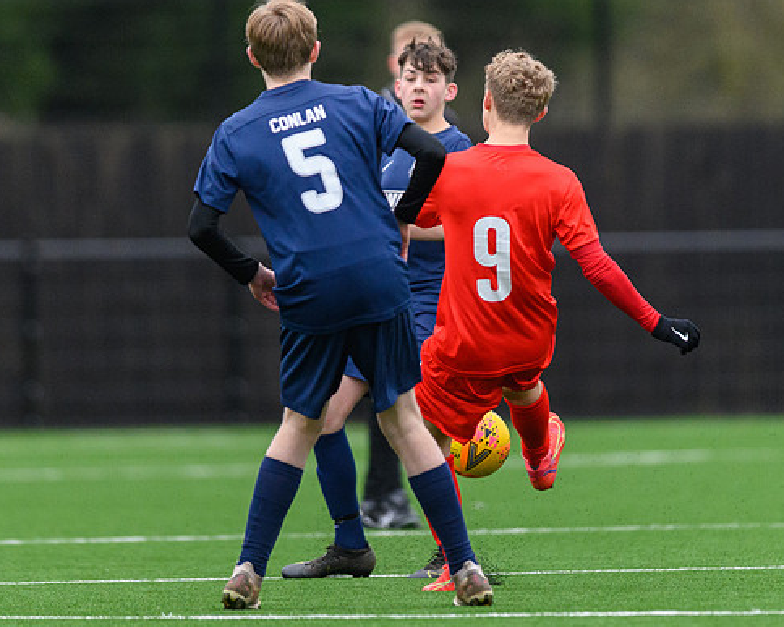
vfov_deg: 2.0
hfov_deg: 2.5
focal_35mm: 789
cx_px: 436
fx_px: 18304
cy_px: 270
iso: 4000
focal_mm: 400
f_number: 2.8
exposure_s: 1/2000
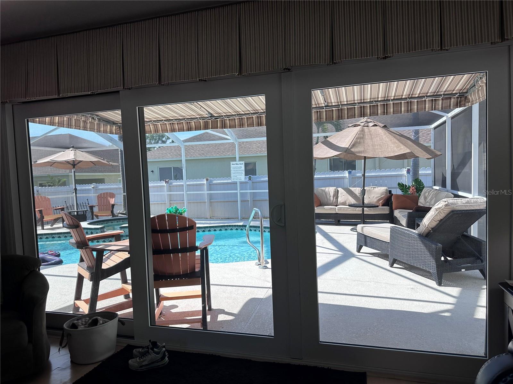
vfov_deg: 56.8
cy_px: 192
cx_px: 256
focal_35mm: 24
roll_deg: +2.1
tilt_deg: -3.3
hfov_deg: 71.6
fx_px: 356
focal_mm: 6.86
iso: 80
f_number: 1.78
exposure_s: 1/745
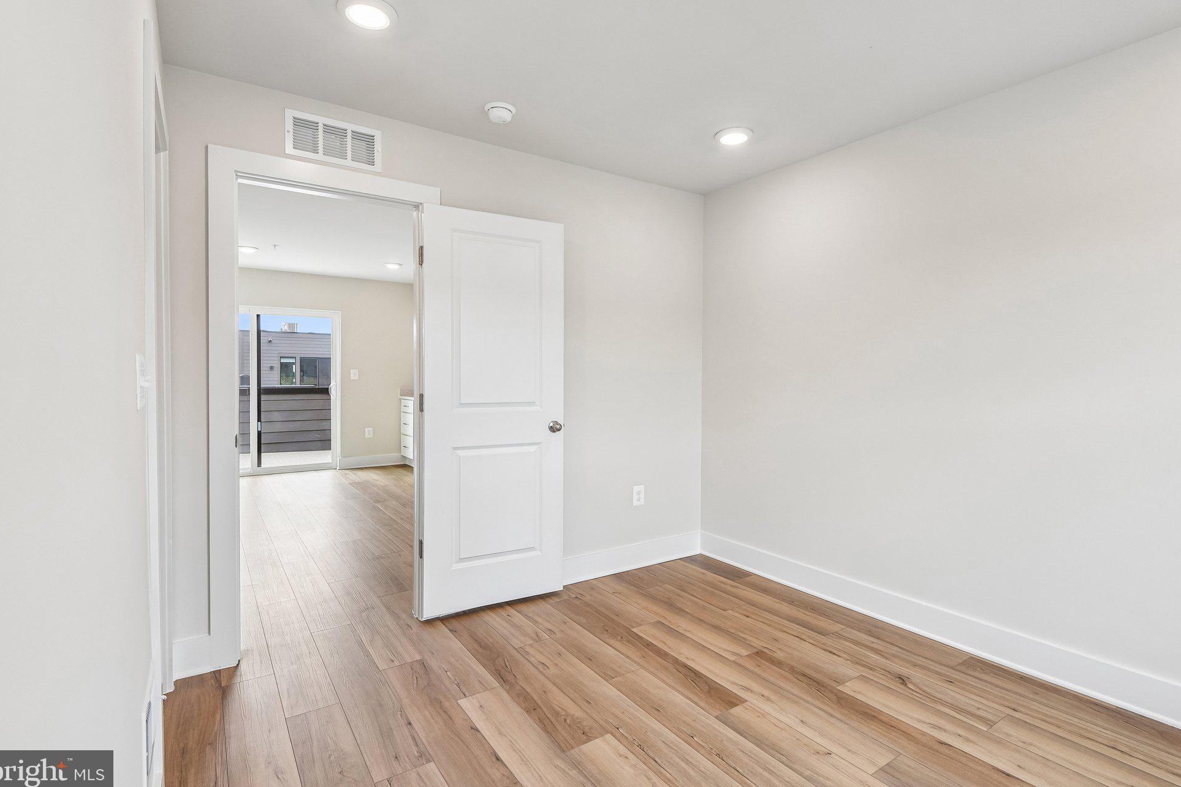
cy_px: 377
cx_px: 605
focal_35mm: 17
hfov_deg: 93.3
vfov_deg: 70.4
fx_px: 558
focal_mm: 16
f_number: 8
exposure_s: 1/50
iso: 400
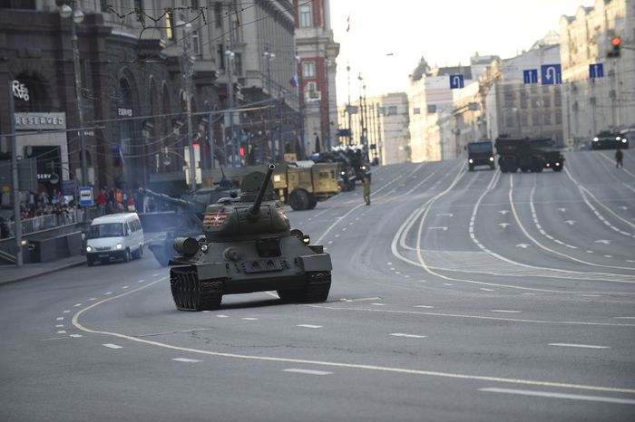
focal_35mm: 200
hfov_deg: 10.3
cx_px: 318
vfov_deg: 6.9
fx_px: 3526
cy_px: 211
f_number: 4
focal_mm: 200
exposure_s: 1/1000
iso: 640
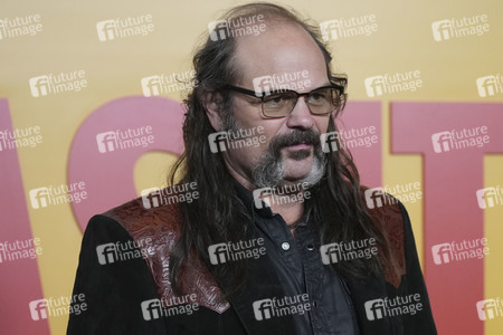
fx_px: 1397
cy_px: 168
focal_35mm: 100
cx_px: 252
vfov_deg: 13.7
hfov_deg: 20.4
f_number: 4.5
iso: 6400
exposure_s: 1/400
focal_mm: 100
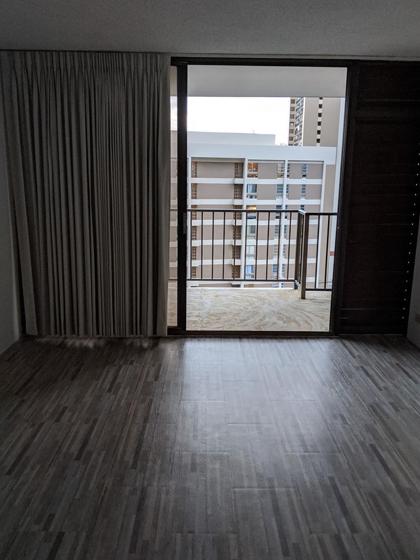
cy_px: 274
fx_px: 469
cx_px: 220
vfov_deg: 61.6
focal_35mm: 29
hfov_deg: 48.2
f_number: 1.8
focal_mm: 4.44
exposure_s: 1/60
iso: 226
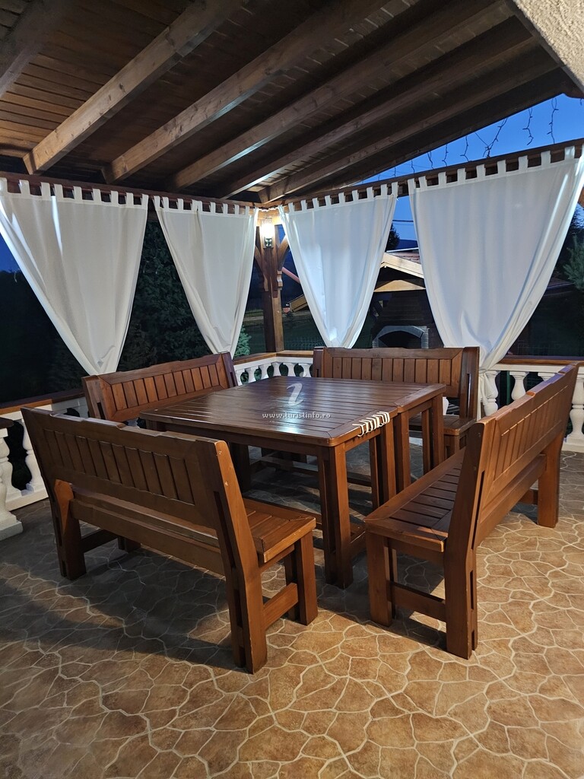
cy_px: 390
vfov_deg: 73.9
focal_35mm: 23
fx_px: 517
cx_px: 292
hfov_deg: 58.9
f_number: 1.7
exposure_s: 1/25
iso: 1000
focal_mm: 6.3
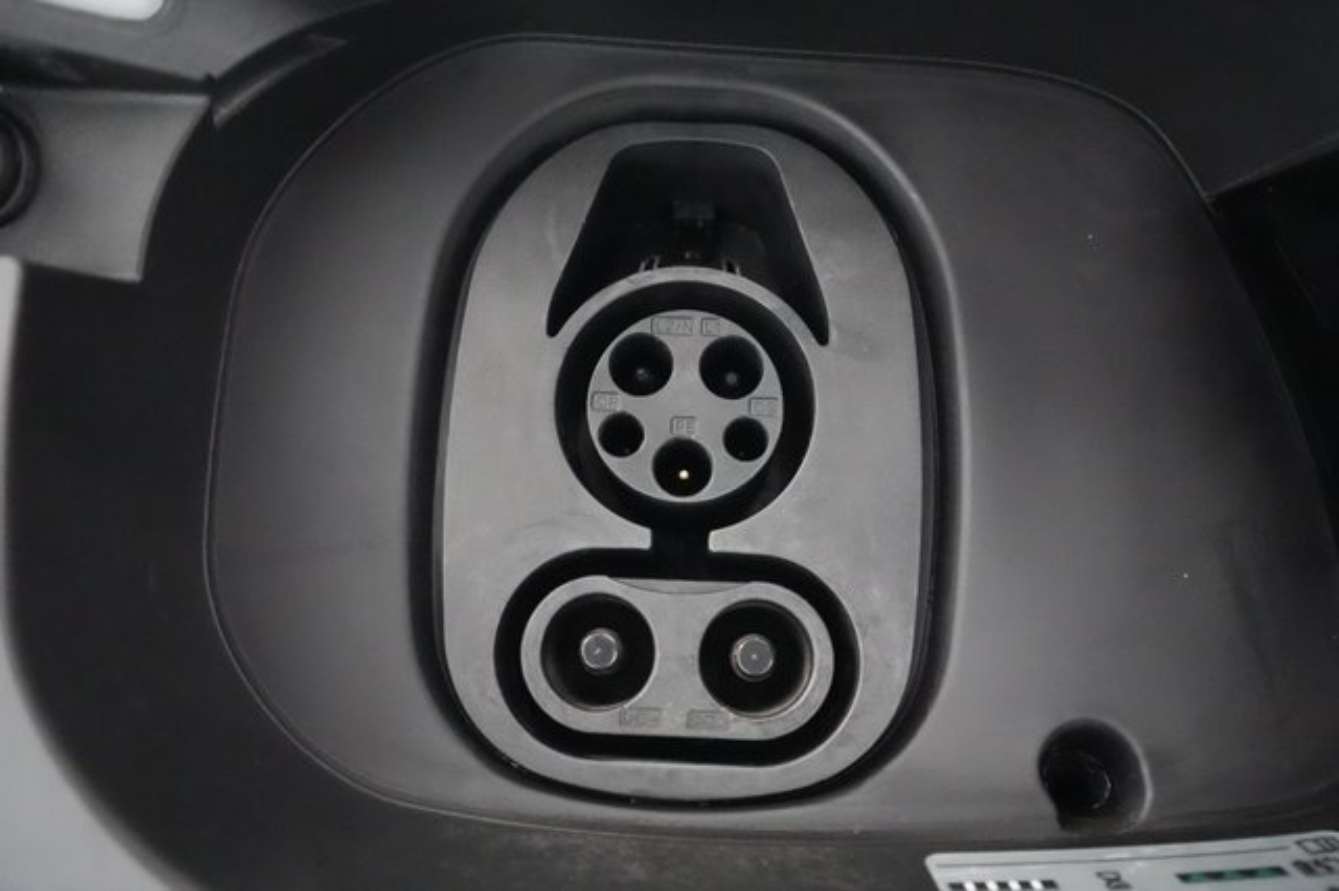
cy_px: 446
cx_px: 670
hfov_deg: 65.5
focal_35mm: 28
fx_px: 1041
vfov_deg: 46.4
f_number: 4.5
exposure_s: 1/125
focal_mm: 28
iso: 25600
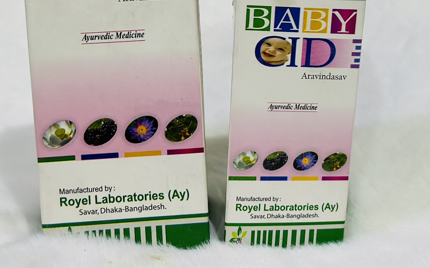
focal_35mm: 86
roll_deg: -0.4
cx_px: 227
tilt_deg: -12.4
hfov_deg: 24.1
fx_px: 1008
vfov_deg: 15.0
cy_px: 38
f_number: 1.78
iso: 320
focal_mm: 6.86
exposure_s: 1/50
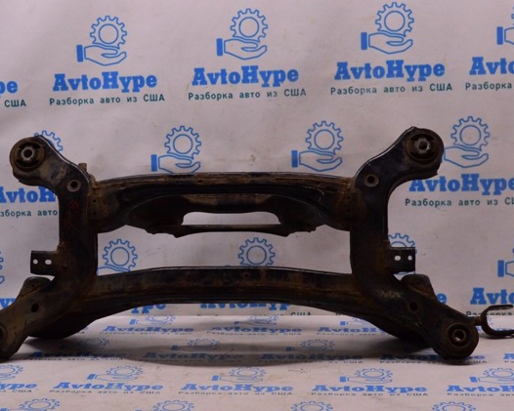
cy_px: 205
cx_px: 220
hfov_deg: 29.1
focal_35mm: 65
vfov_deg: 23.5
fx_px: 989
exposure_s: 1/125
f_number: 8
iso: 1600
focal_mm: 38
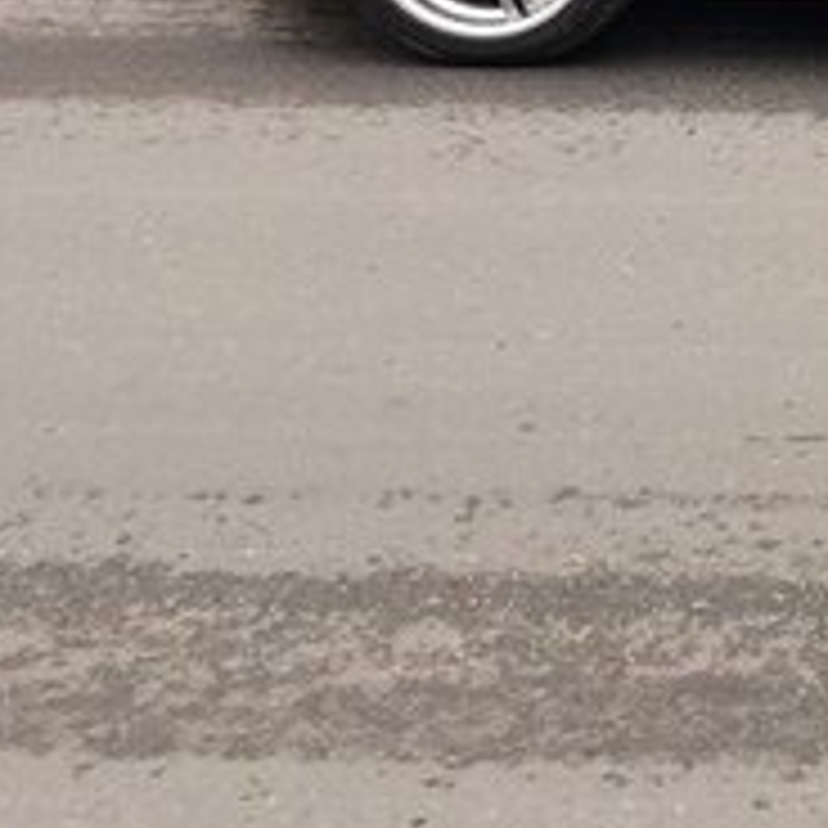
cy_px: -223
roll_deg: +0.4
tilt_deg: -9.1
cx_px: 1292
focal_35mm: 92
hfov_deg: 16.9
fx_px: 2490
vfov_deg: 17.8
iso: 32
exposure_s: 1/50
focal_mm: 4.15
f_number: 2.2
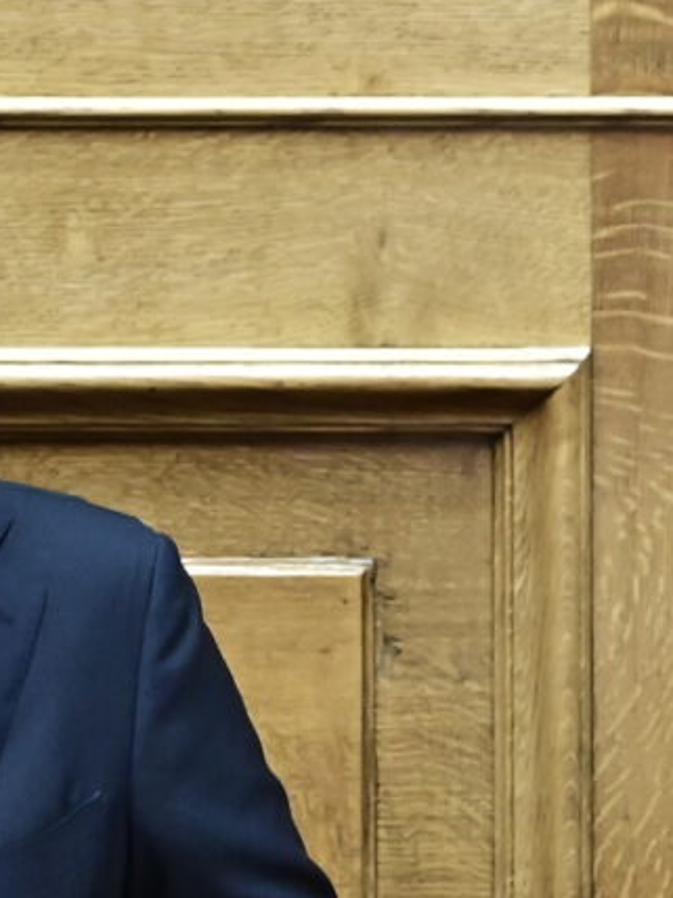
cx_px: -210
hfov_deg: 1.8
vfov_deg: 2.5
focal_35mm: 809
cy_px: 797
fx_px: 20971
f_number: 5
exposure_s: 1/320
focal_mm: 200
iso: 2500
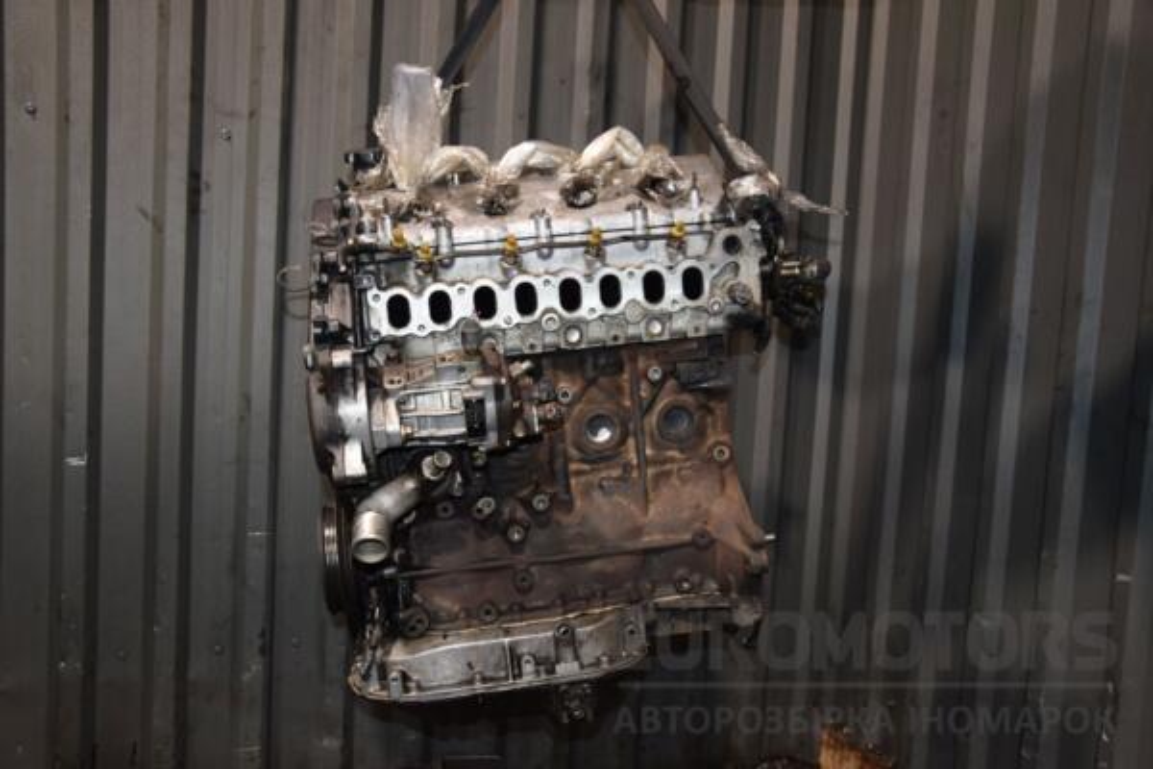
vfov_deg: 40.0
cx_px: 576
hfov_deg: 57.2
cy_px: 384
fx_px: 1057
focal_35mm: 33
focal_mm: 22
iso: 800
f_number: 5
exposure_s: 1/60
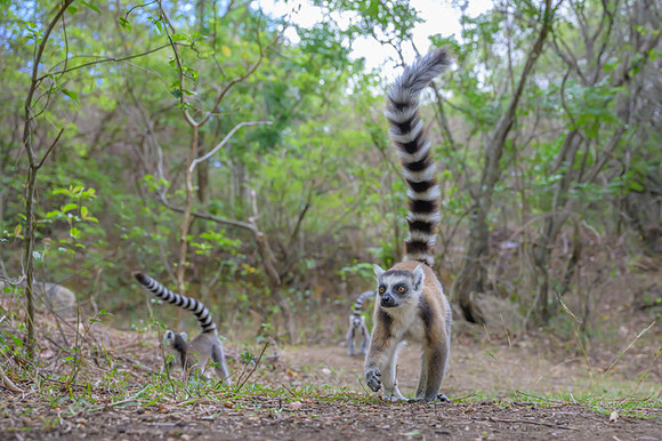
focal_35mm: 43
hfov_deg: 45.0
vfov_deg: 30.9
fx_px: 794
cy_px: 265
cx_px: 397
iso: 1250
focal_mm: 36
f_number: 4
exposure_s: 1/800
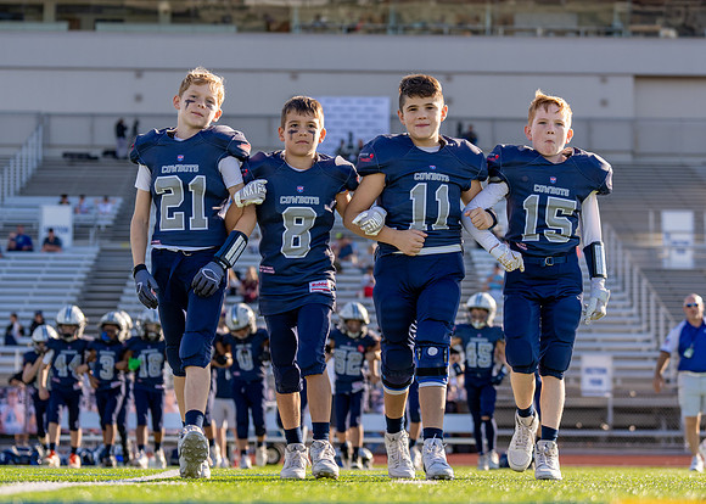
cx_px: 367
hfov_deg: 20.8
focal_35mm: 96
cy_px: 225
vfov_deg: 14.9
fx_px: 1928
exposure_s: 1/1250
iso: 100
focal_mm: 70
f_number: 3.2
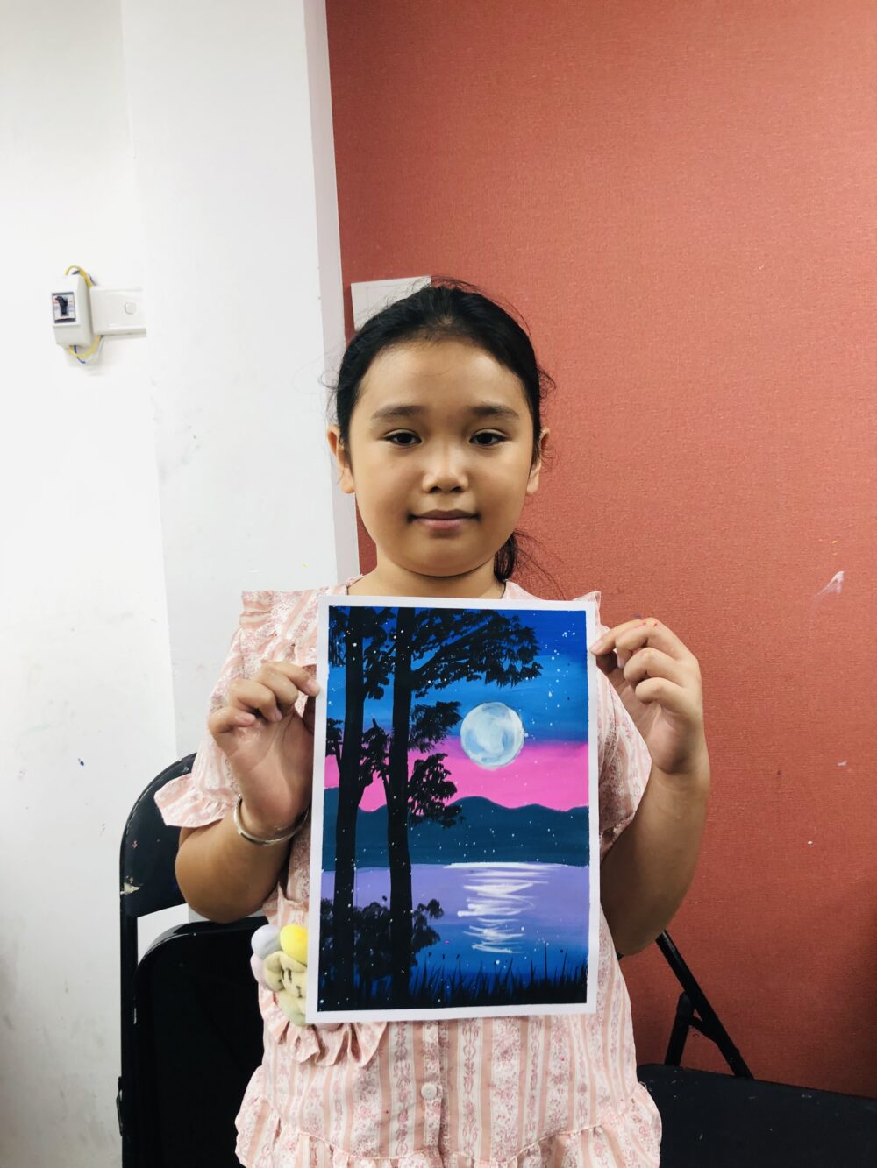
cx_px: 438
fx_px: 946
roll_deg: +2.5
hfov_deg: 49.8
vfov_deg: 63.4
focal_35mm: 28
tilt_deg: -3.2
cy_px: 584
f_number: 1.8
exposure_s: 1/50
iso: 32
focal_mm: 4
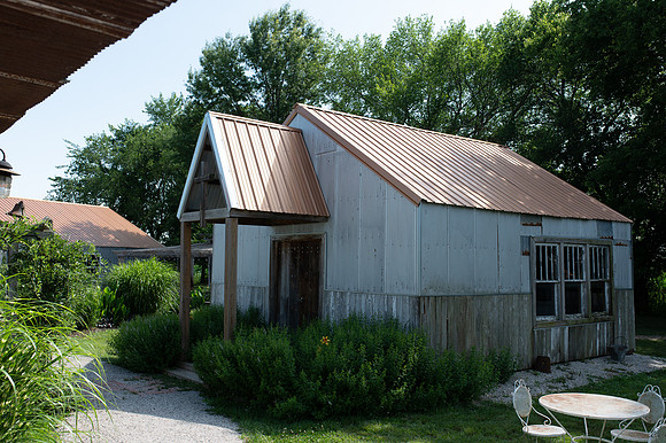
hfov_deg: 54.5
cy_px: 222
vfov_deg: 37.8
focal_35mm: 35
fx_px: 647
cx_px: 333
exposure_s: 1/800
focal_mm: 35
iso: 400
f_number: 9
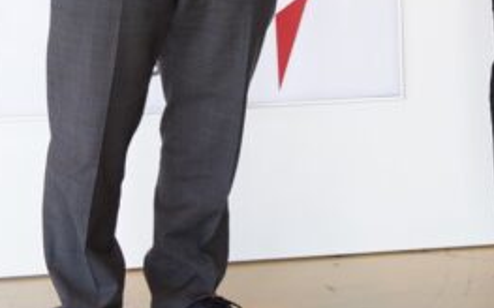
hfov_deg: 13.2
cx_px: 708
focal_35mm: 151
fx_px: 2032
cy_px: -193
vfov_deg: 8.4
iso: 160
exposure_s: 1/125
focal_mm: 38
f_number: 3.5
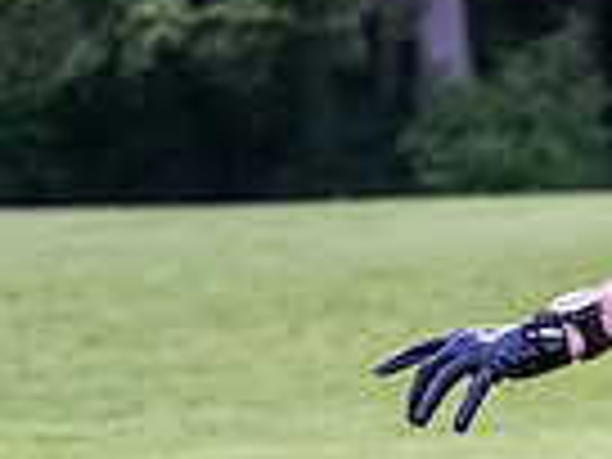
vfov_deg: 1.7
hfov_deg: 2.2
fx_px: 15929
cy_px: 443
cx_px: 801
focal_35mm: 901
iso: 4000
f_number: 5
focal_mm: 106
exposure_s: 1/1250
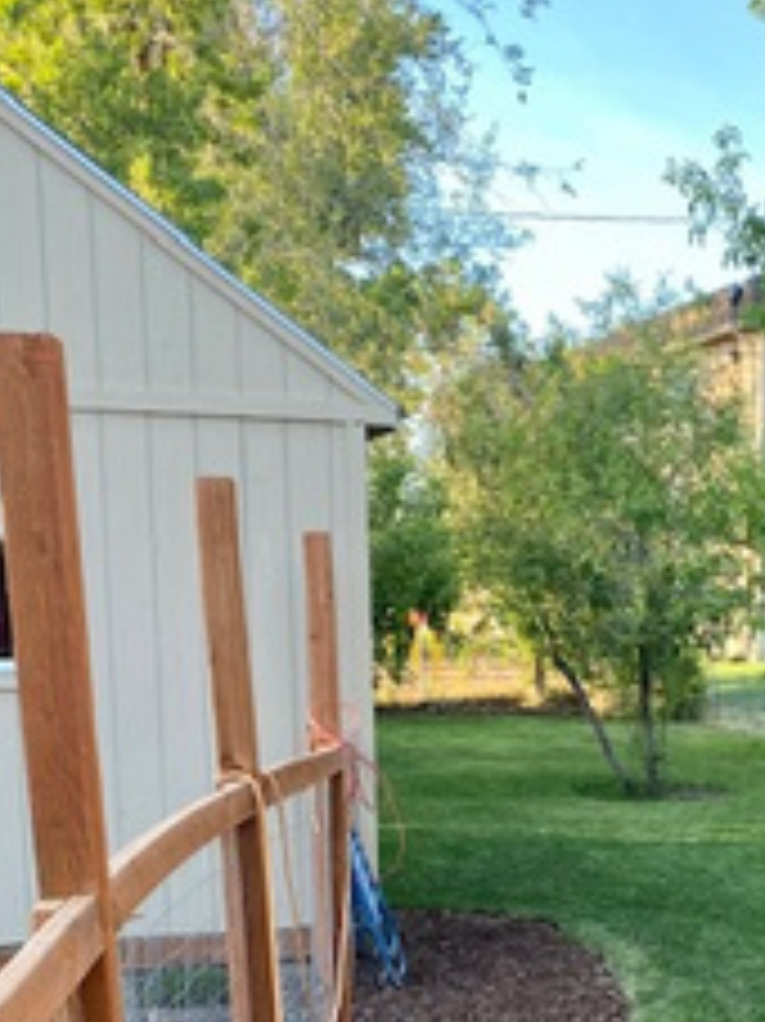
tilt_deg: -10.0
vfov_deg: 33.1
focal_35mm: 55
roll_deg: +0.4
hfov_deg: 25.9
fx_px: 1622
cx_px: 657
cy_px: 923
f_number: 1.8
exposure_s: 1/122
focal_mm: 4.25
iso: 40
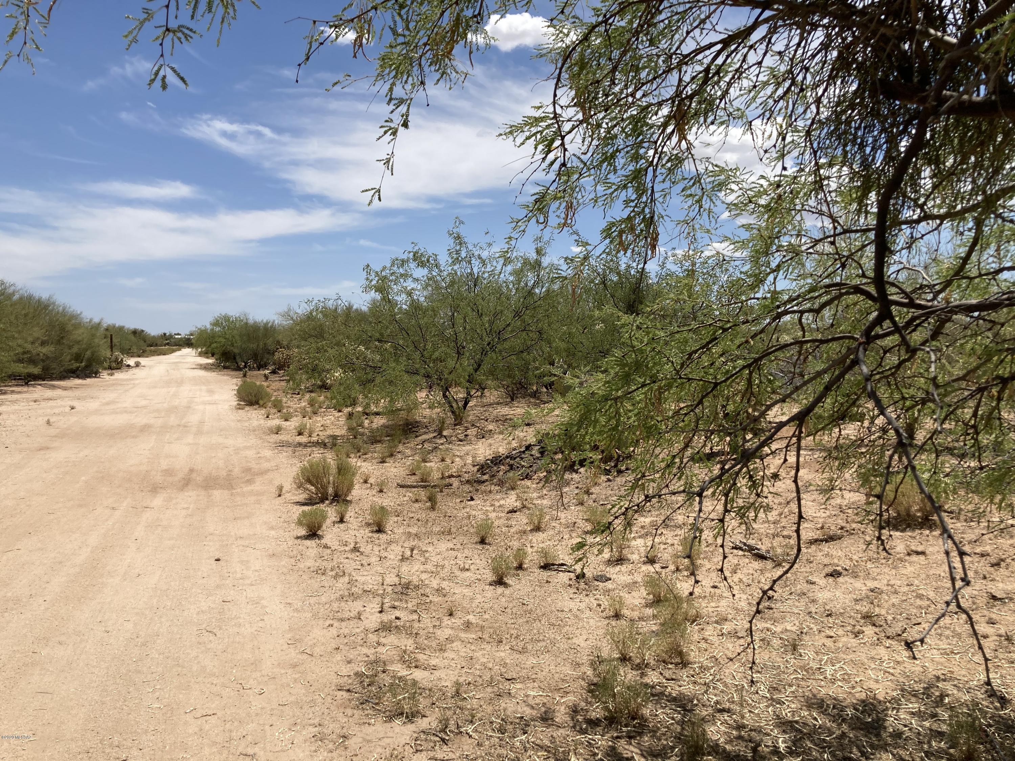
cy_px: 380
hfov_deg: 63.4
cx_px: 508
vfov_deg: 49.7
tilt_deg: -2.5
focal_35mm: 28
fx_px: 821
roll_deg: -4.0
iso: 20
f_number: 1.8
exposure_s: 1/3247
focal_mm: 3.99
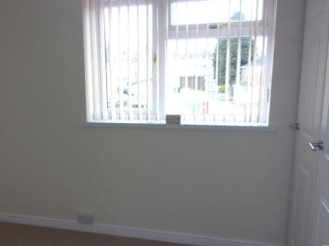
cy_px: 154
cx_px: 135
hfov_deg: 48.8
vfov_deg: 37.5
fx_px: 361
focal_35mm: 38
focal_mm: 5.1
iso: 84
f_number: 3.9
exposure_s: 1/34
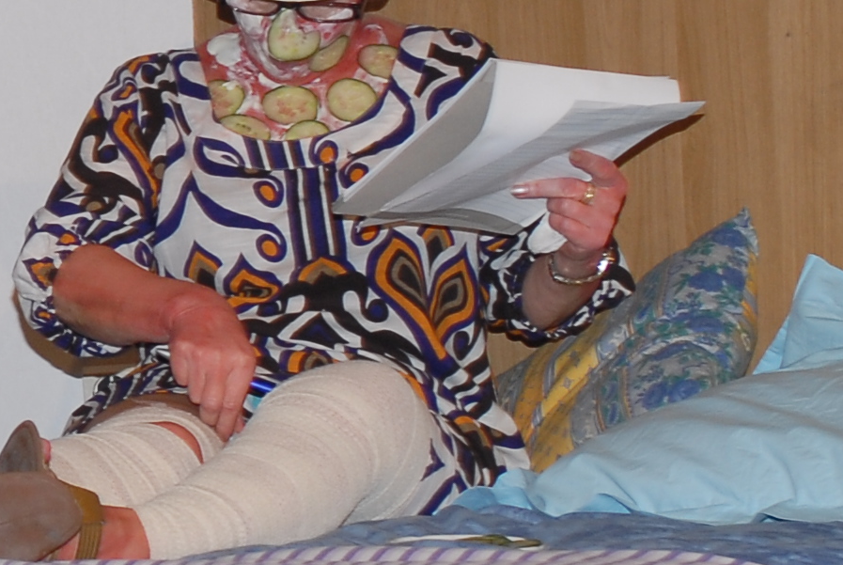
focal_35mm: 246
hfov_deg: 8.1
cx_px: -600
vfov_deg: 5.6
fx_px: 5769
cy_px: 8
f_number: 5.6
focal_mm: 38
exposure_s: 1/60
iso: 200
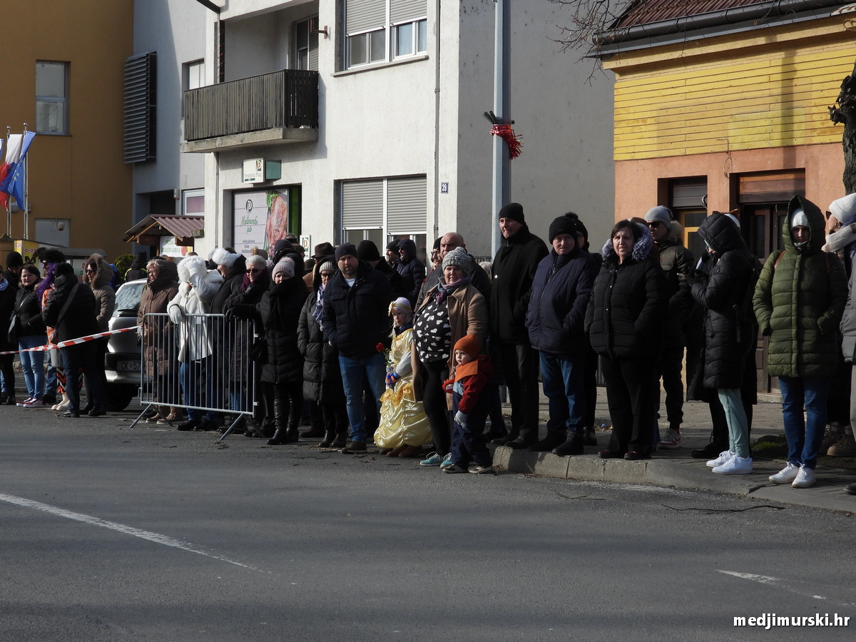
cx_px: 428
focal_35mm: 80
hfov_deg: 24.4
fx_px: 1978
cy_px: 321
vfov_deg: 18.4
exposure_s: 1/1000
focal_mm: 14.4
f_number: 3.5
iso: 100
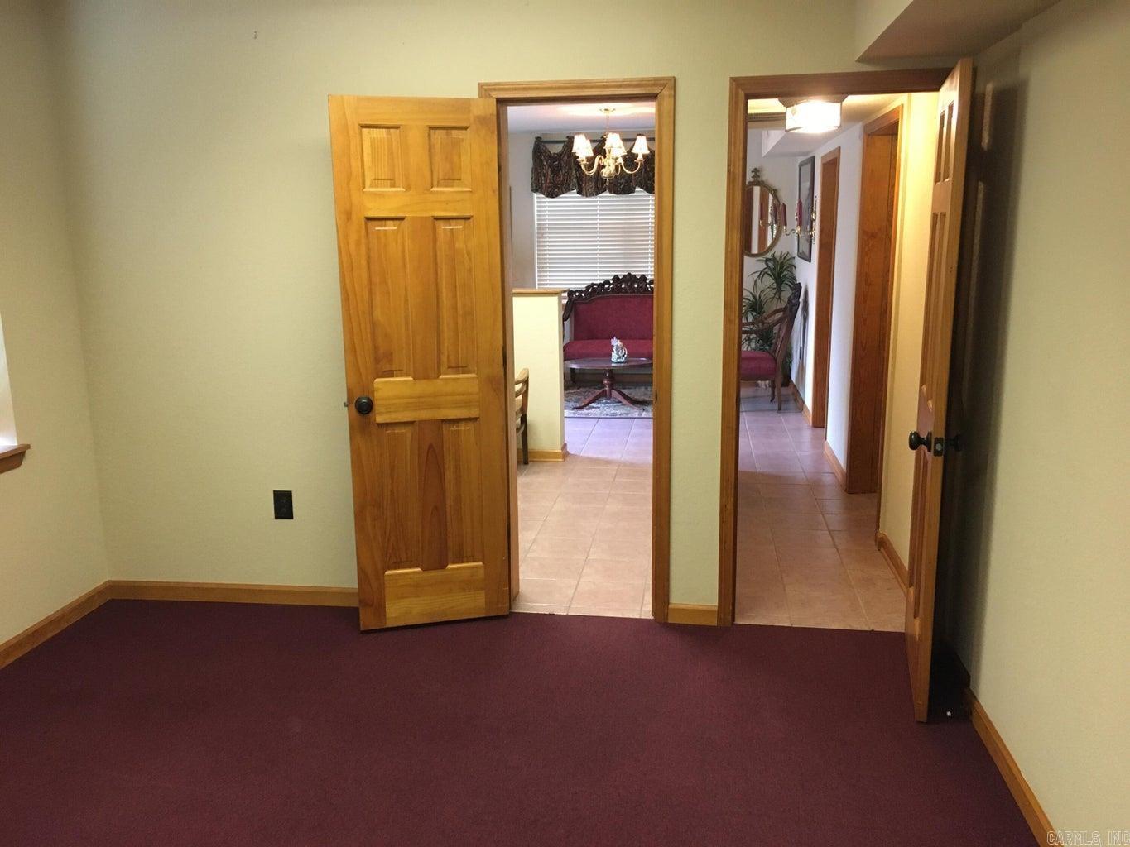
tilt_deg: -11.3
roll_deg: +0.7
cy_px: 424
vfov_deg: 48.2
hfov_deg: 61.7
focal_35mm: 29
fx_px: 947
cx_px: 565
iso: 200
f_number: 2.2
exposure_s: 1/30
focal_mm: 4.15
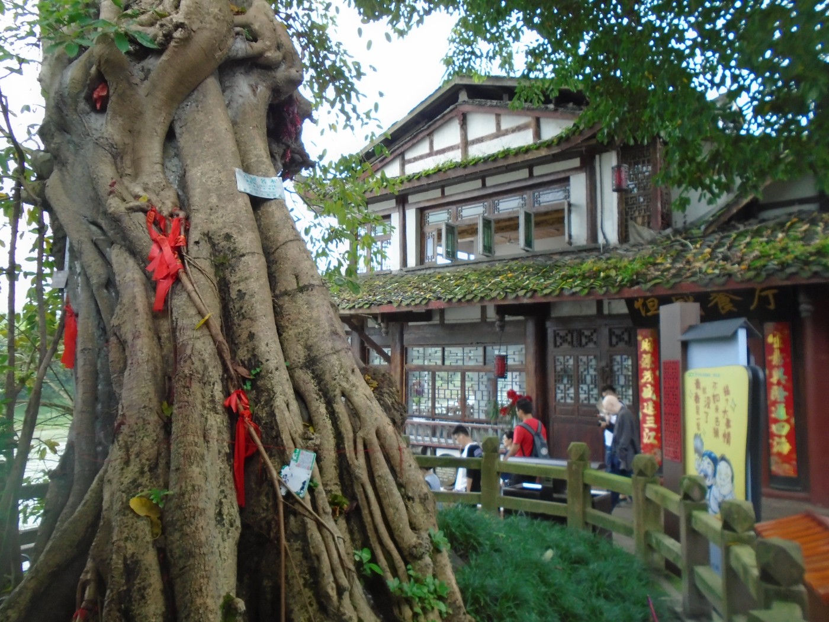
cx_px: 414
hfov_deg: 67.3
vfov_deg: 53.1
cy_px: 311
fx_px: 623
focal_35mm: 26
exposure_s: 1/30
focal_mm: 4.6
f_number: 3.2
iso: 200
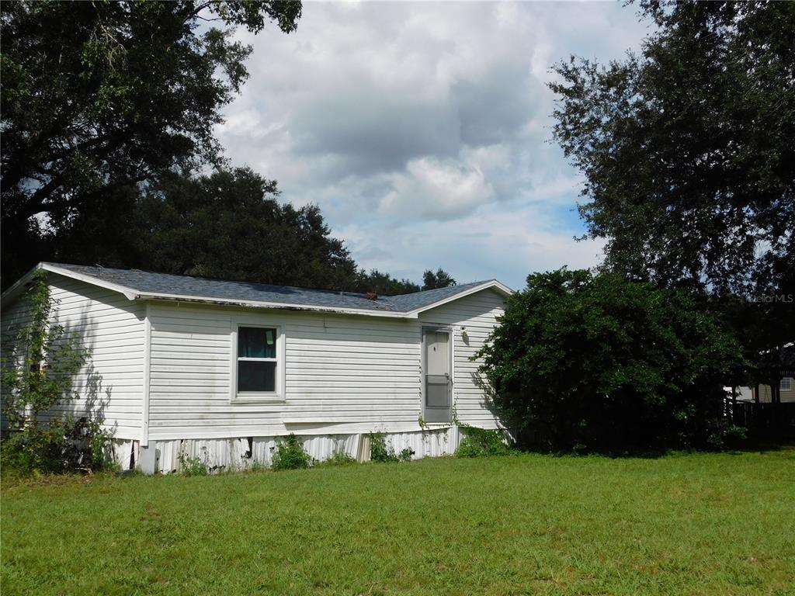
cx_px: 398
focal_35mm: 40
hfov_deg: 46.8
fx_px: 919
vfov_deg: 36.0
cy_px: 298
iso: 125
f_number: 7.2
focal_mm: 7.1
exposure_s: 1/640
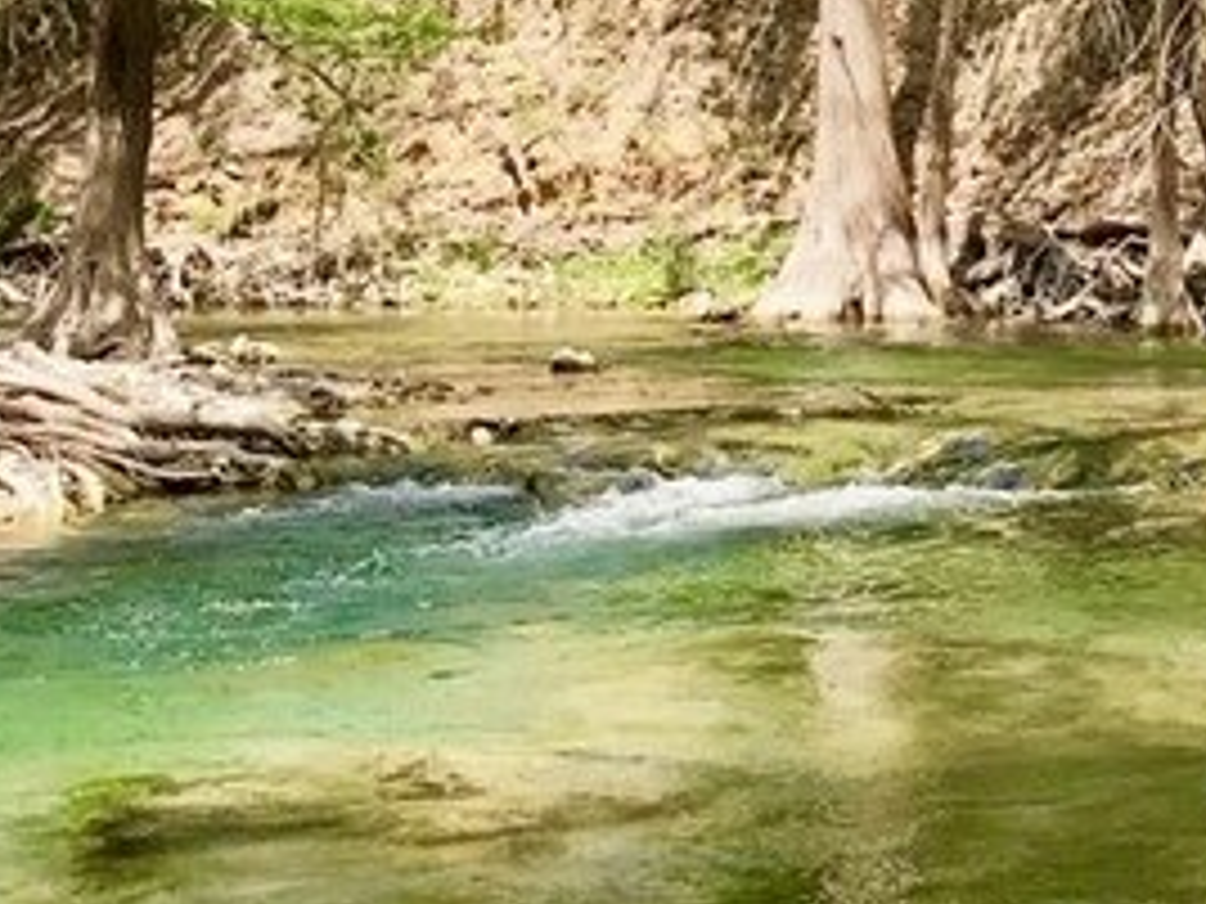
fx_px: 3937
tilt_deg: +10.6
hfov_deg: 17.2
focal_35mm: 113
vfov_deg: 12.3
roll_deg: +0.4
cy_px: -535
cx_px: 1008
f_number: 1.8
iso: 20
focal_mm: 3.99
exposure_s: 1/967
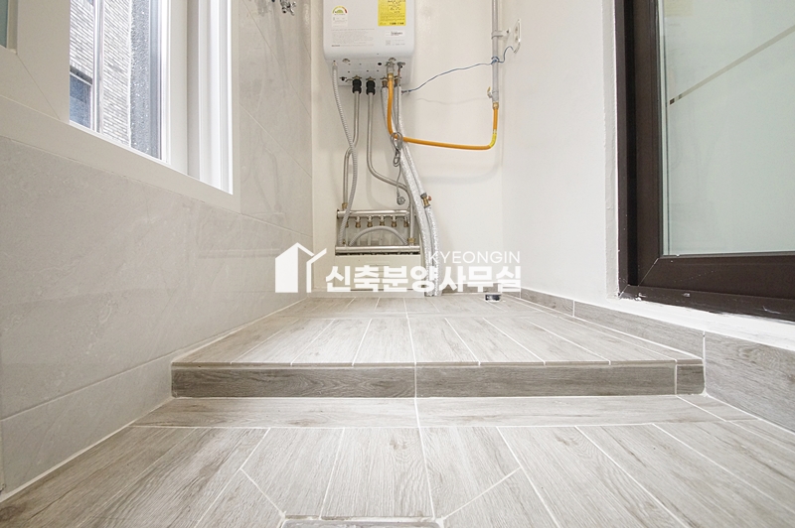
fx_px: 331
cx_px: 398
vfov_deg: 77.2
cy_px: 264
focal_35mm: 15
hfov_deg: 100.4
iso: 1600
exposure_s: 1/40
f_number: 9
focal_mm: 10
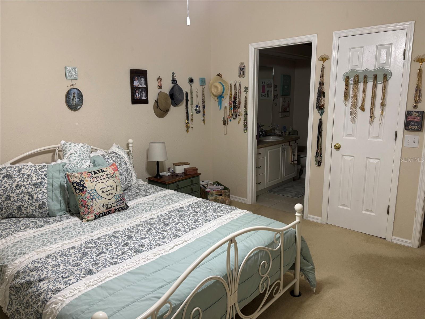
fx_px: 319
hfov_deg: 67.3
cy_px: 160
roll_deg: +0.0
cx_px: 212
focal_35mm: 26
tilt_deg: -11.5
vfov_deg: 53.1
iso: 125
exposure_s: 1/60
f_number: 1.6
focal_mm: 5.96
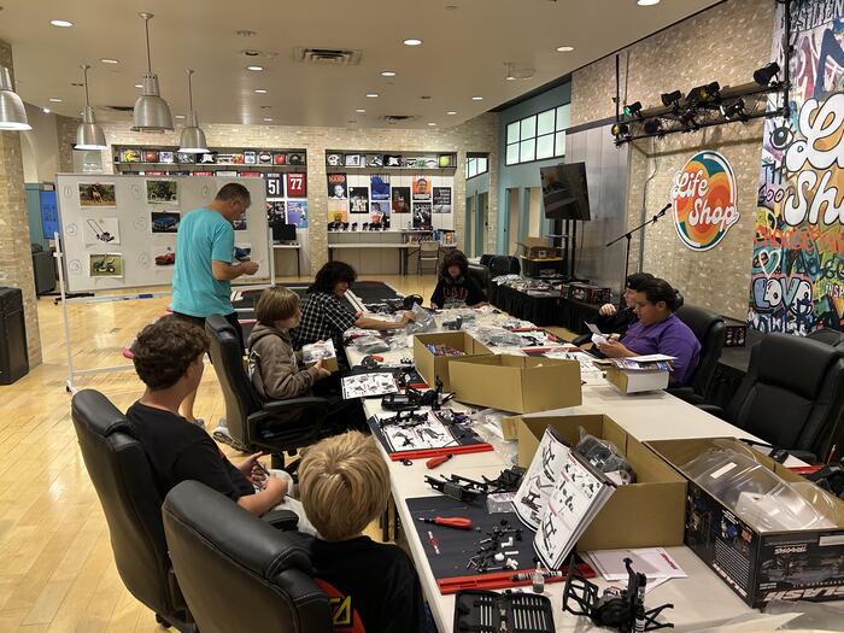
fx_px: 634
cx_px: 422
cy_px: 316
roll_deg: -0.9
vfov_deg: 53.1
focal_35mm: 26
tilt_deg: -9.6
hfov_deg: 67.3
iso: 125
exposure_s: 1/120
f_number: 1.5
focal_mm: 5.7
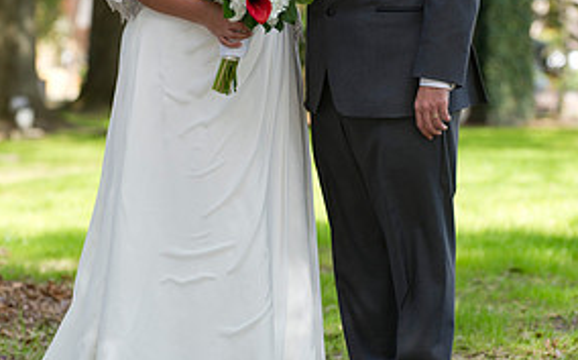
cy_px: 71
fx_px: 3305
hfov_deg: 10.0
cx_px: 300
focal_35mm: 210
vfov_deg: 6.2
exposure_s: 1/200
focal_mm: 130
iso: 100
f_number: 3.5
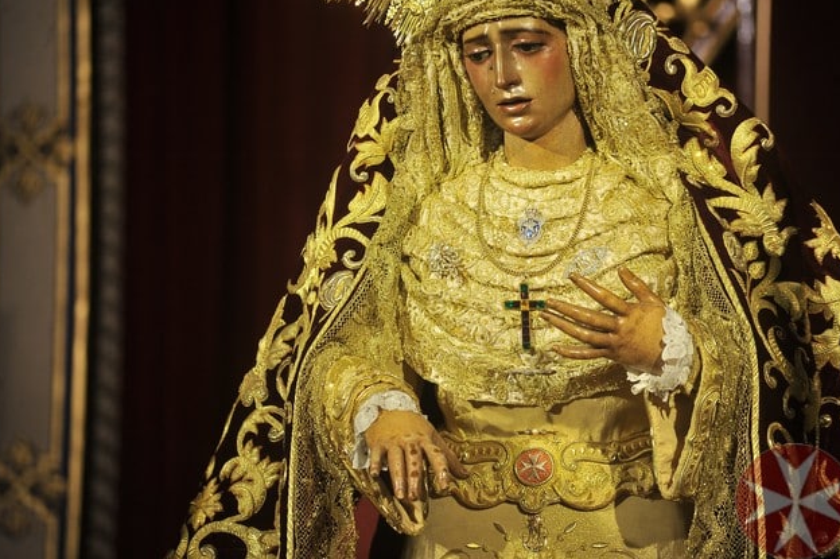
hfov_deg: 10.3
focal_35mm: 200
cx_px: 424
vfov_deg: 6.9
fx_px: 4663
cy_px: 275
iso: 320
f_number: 5
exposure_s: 1/20
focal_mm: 195
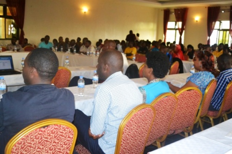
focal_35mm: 39
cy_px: 77
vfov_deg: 34.2
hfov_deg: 49.6
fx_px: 251
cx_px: 116
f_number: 4.2
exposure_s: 1/60
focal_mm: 26
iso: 2800
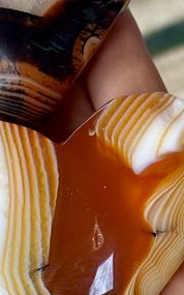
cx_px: 115
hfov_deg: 6.6
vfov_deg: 10.5
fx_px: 1589
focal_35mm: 198
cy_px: 322
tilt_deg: -65.6
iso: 100
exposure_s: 1/100
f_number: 1.6
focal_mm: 5.96
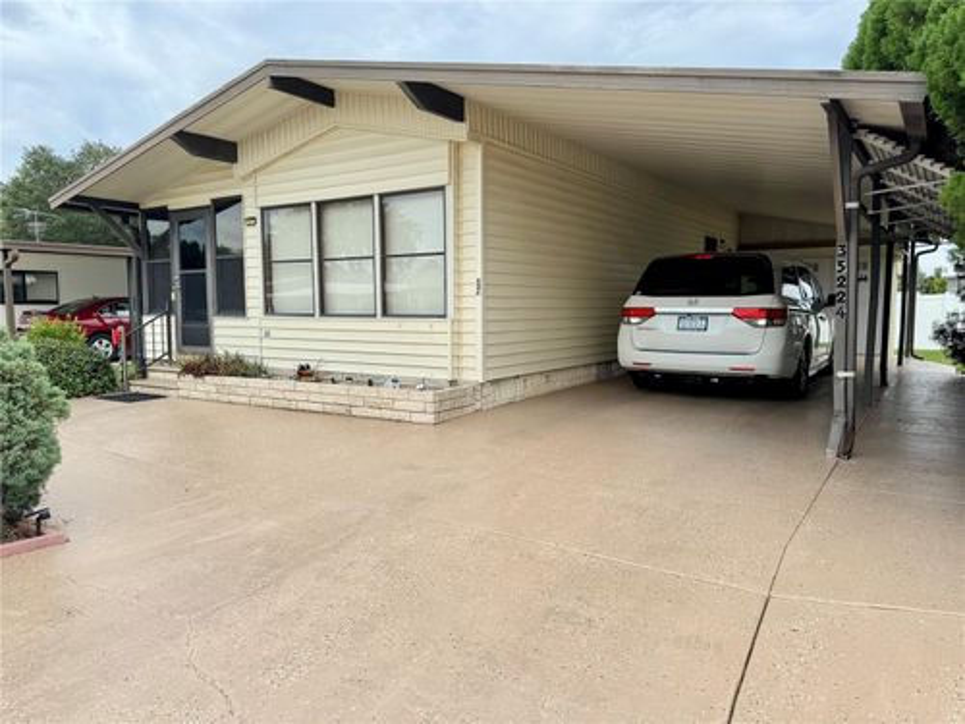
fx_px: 669
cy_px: 362
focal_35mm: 24
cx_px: 482
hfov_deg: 71.6
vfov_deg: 56.8
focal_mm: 6.76
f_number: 1.78
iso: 80
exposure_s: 1/3096
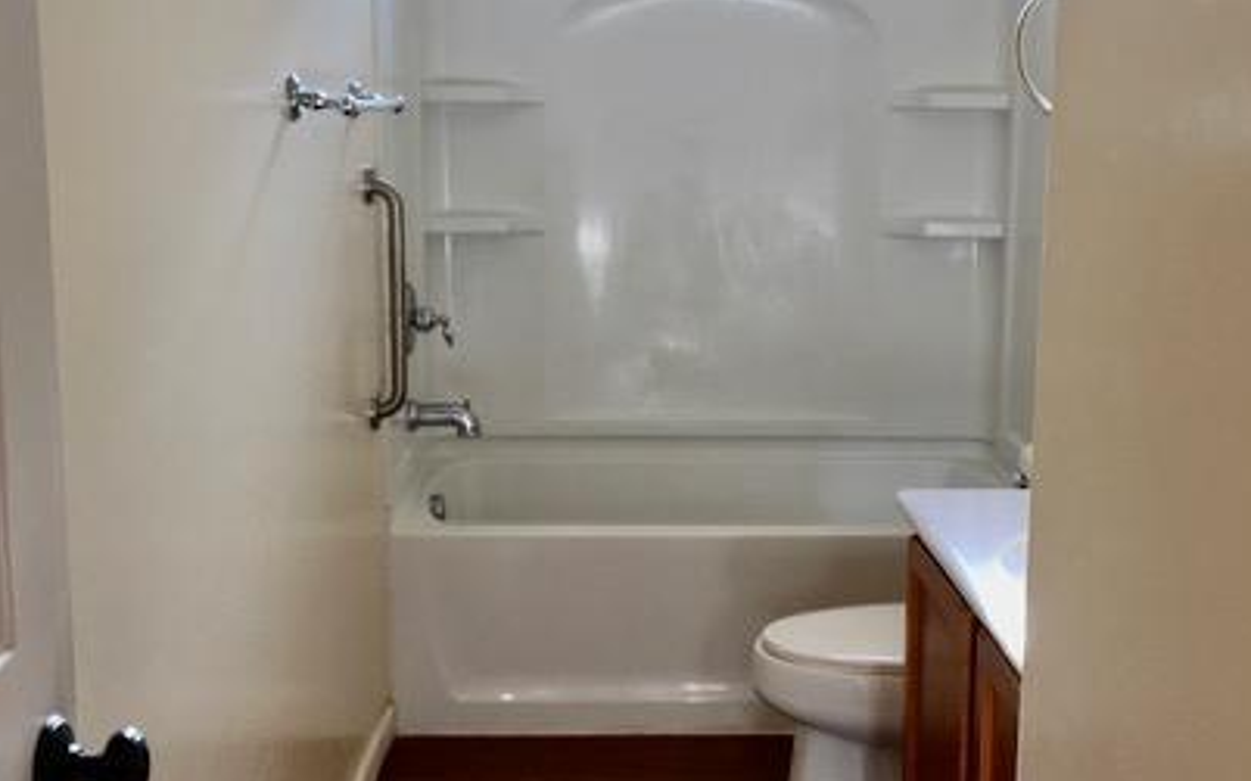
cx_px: 694
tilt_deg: -10.5
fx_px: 1670
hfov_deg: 41.0
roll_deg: -1.4
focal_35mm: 49
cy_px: 392
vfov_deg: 26.3
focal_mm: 4.15
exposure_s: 1/60
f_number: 2.2
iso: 32
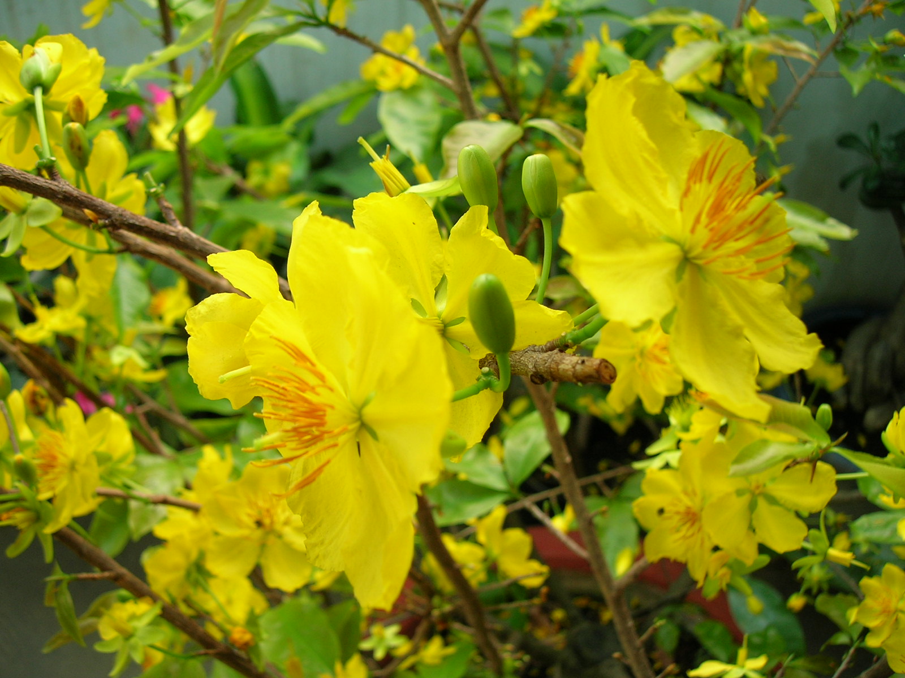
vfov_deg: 41.8
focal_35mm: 34
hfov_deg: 54.0
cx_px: 452
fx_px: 889
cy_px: 339
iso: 50
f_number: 2.9
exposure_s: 1/50.8
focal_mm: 5.7
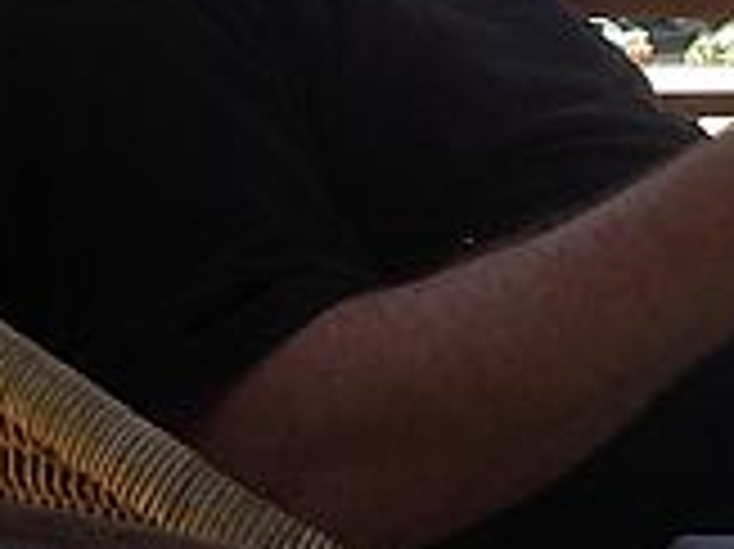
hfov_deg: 13.2
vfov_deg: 9.8
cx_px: 630
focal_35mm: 149
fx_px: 3157
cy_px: -140
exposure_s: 1/80
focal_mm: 5.8
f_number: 4.8
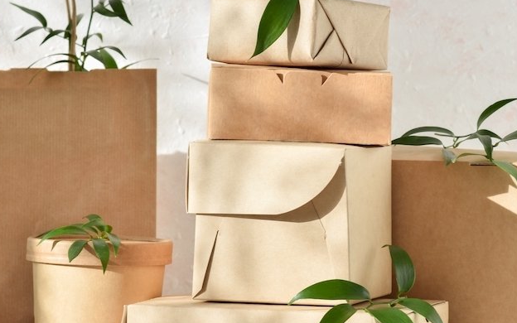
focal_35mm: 167
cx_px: 241
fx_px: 2348
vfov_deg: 7.9
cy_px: 141
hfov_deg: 12.6
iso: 100
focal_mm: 85
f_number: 8
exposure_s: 1/100
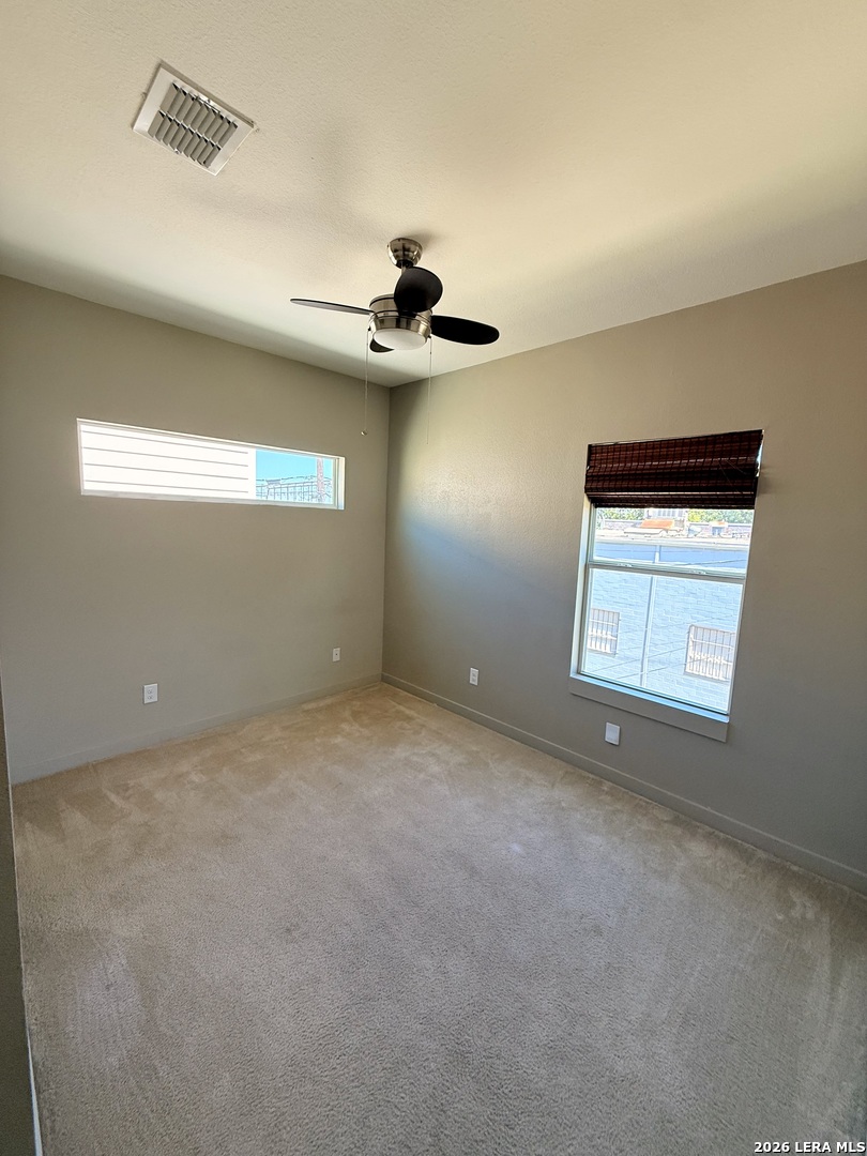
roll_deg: -2.9
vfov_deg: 102.1
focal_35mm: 14
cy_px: 578
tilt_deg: -6.4
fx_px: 468
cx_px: 434
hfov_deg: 85.7
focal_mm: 2.22
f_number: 2.2
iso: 125
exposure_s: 1/99
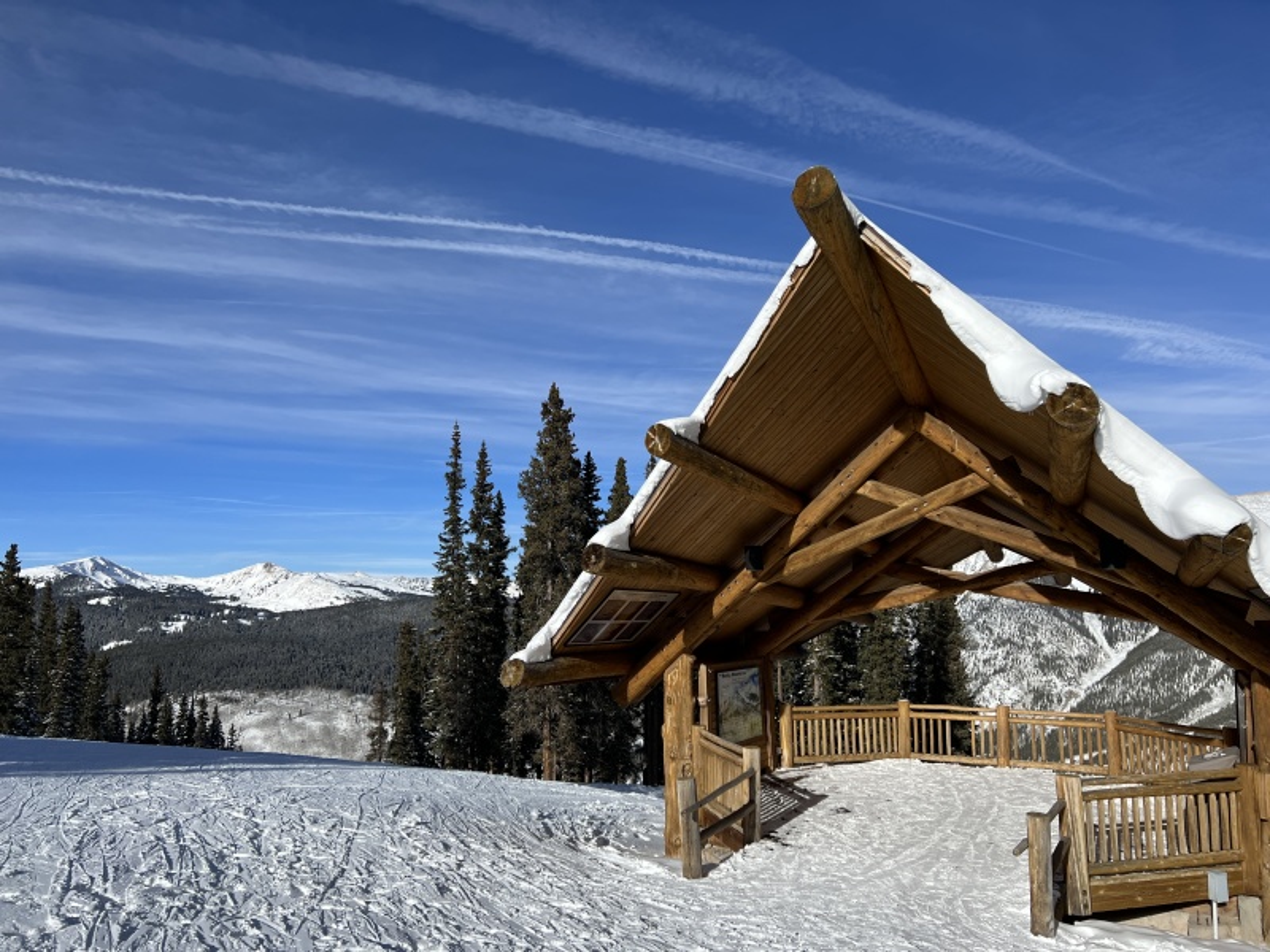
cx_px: 635
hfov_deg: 67.3
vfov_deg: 53.1
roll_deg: +0.4
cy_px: 476
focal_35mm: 26
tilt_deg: +8.1
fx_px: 954
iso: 50
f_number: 1.5
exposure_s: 1/6579
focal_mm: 5.7
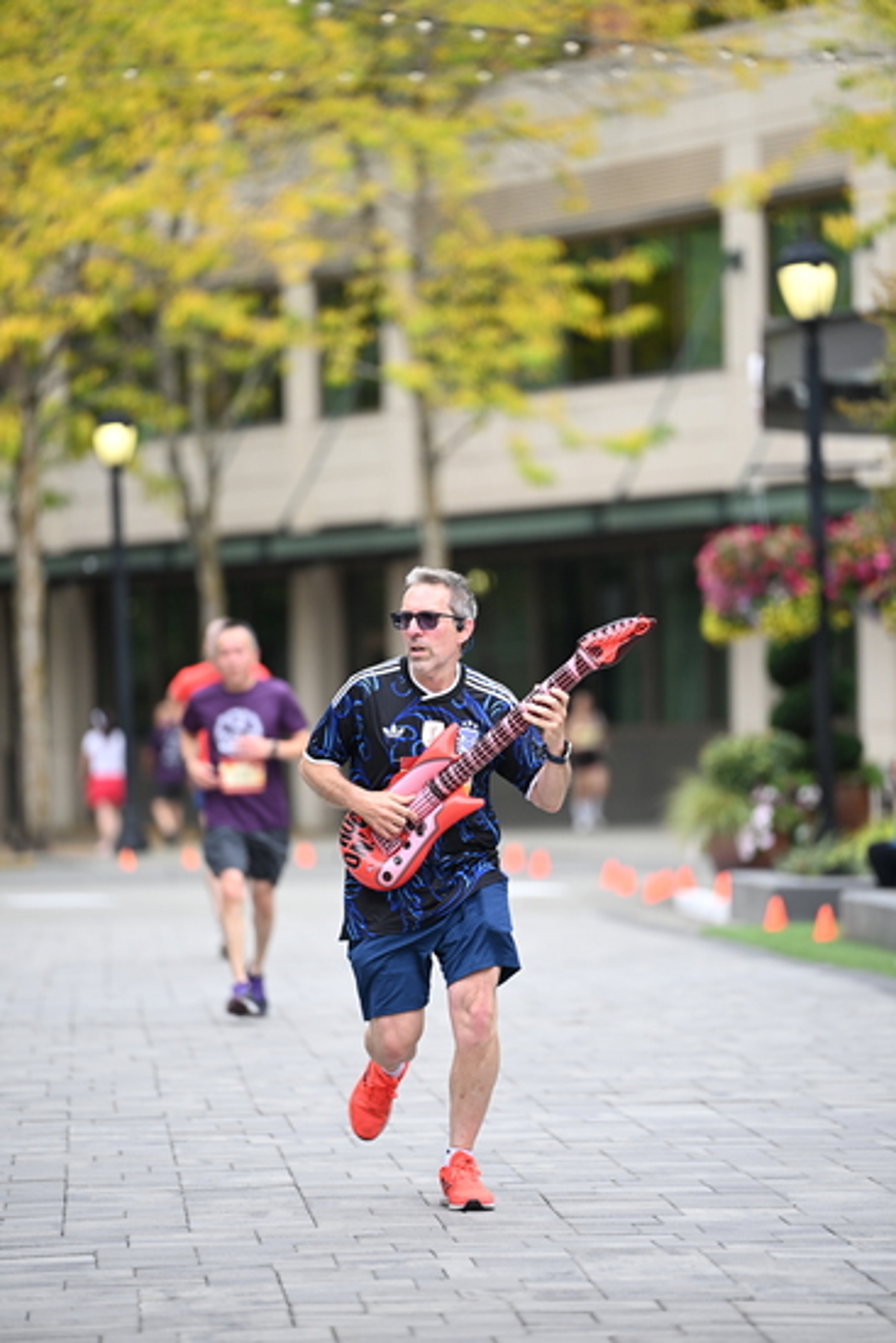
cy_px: 672
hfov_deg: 6.9
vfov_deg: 10.3
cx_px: 448
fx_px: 7461
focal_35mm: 200
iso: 640
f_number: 2.8
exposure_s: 1/1600
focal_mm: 200
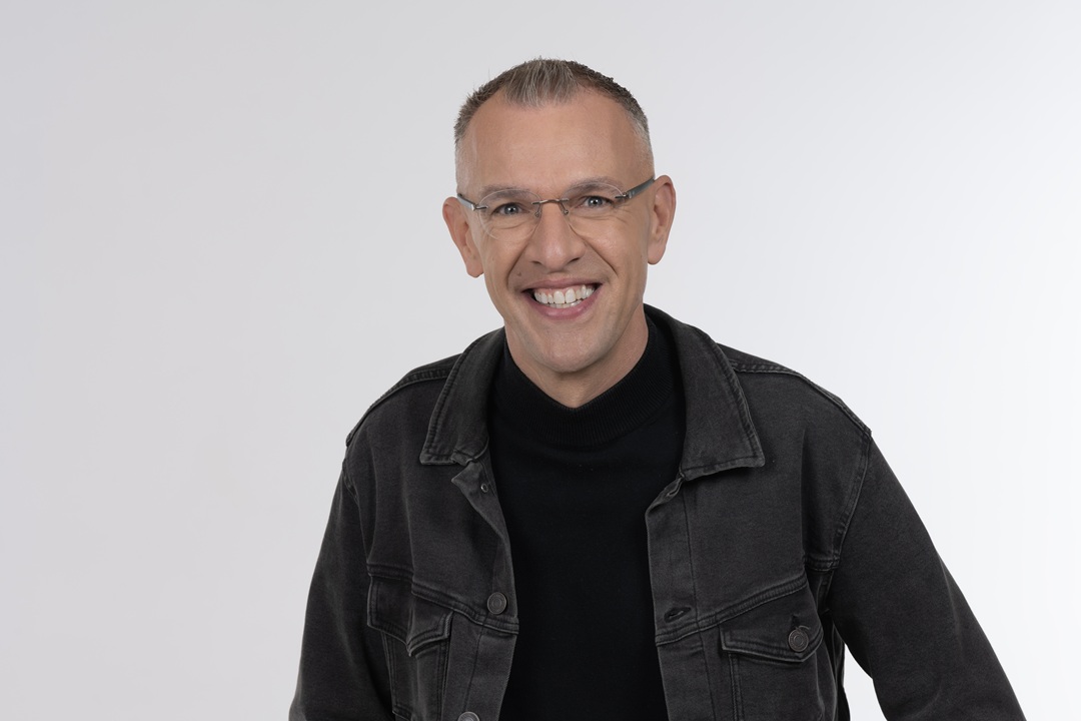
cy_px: 360
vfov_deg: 10.5
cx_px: 540
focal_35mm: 130
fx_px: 3903
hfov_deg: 15.8
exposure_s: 1/125
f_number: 10
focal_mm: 130
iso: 100
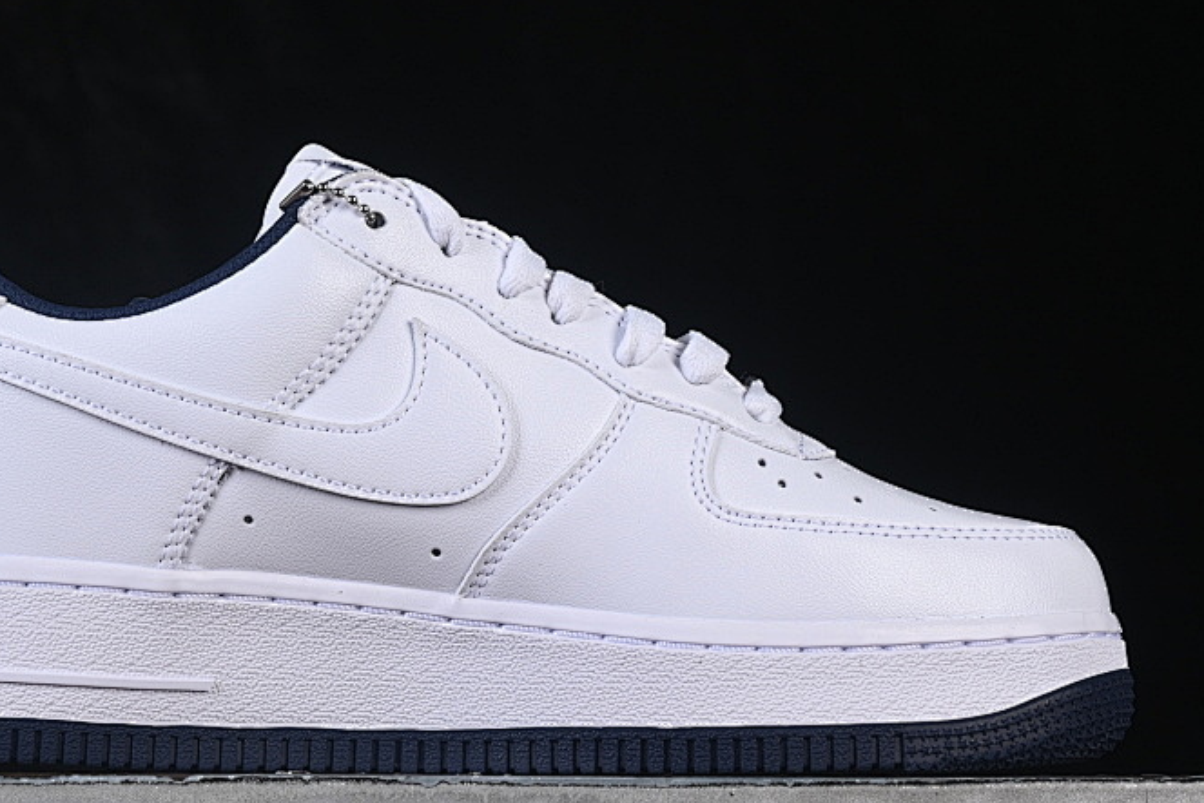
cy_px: 368
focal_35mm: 122
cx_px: 452
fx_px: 4081
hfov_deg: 16.8
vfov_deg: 11.2
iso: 160
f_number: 8
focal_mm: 50
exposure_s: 1/100
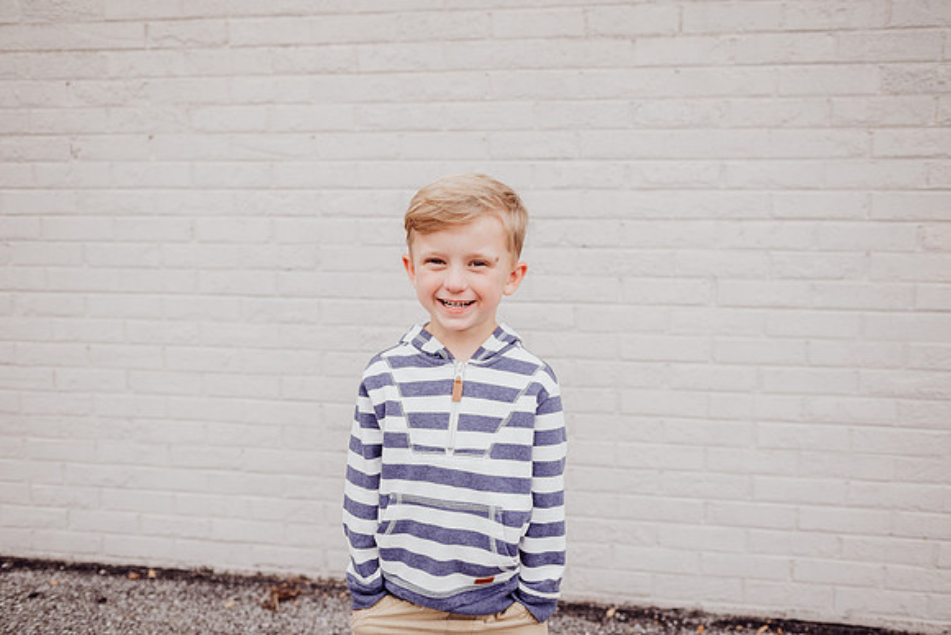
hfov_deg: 73.7
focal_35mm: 24
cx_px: 476
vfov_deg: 53.2
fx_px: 634
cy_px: 318
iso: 200
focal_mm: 24
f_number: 2.5
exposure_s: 1/200
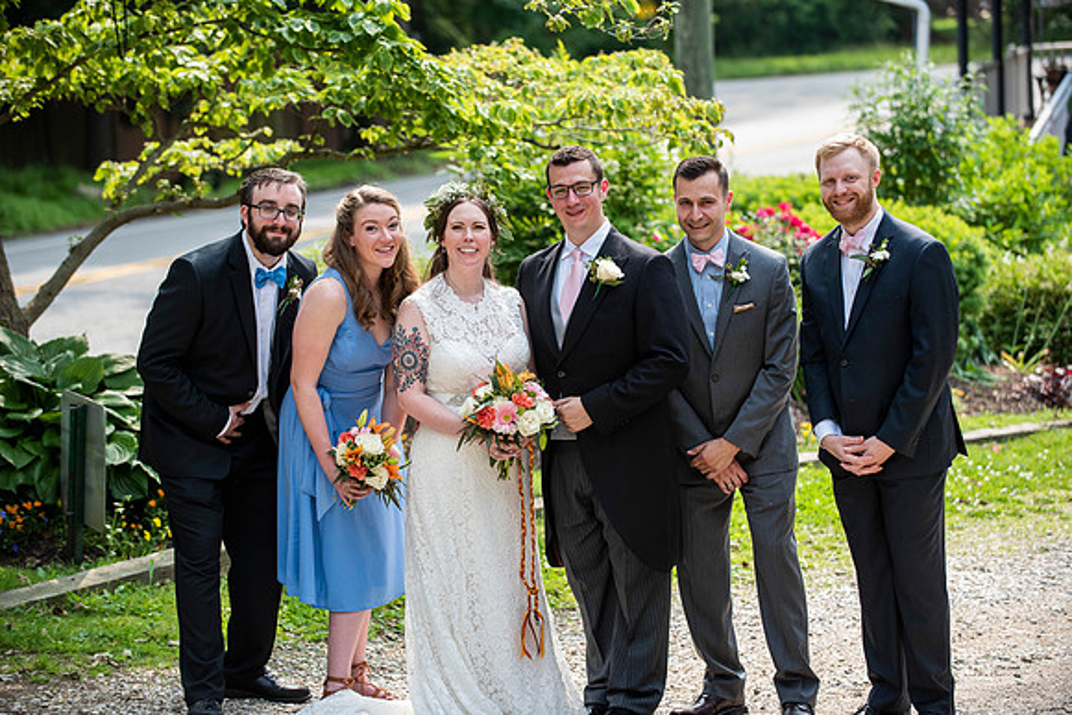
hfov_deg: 17.6
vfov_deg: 11.8
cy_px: 358
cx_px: 536
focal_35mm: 116
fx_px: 3455
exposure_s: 1/1000
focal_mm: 116
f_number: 3.5
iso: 400
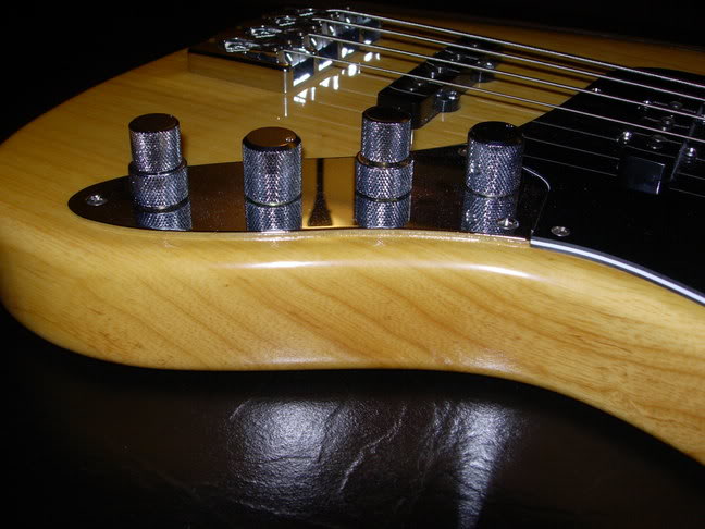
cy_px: 264
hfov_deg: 45.8
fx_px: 835
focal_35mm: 41
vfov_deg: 35.1
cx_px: 352
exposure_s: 1/64
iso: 79
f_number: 4.9
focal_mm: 8.5
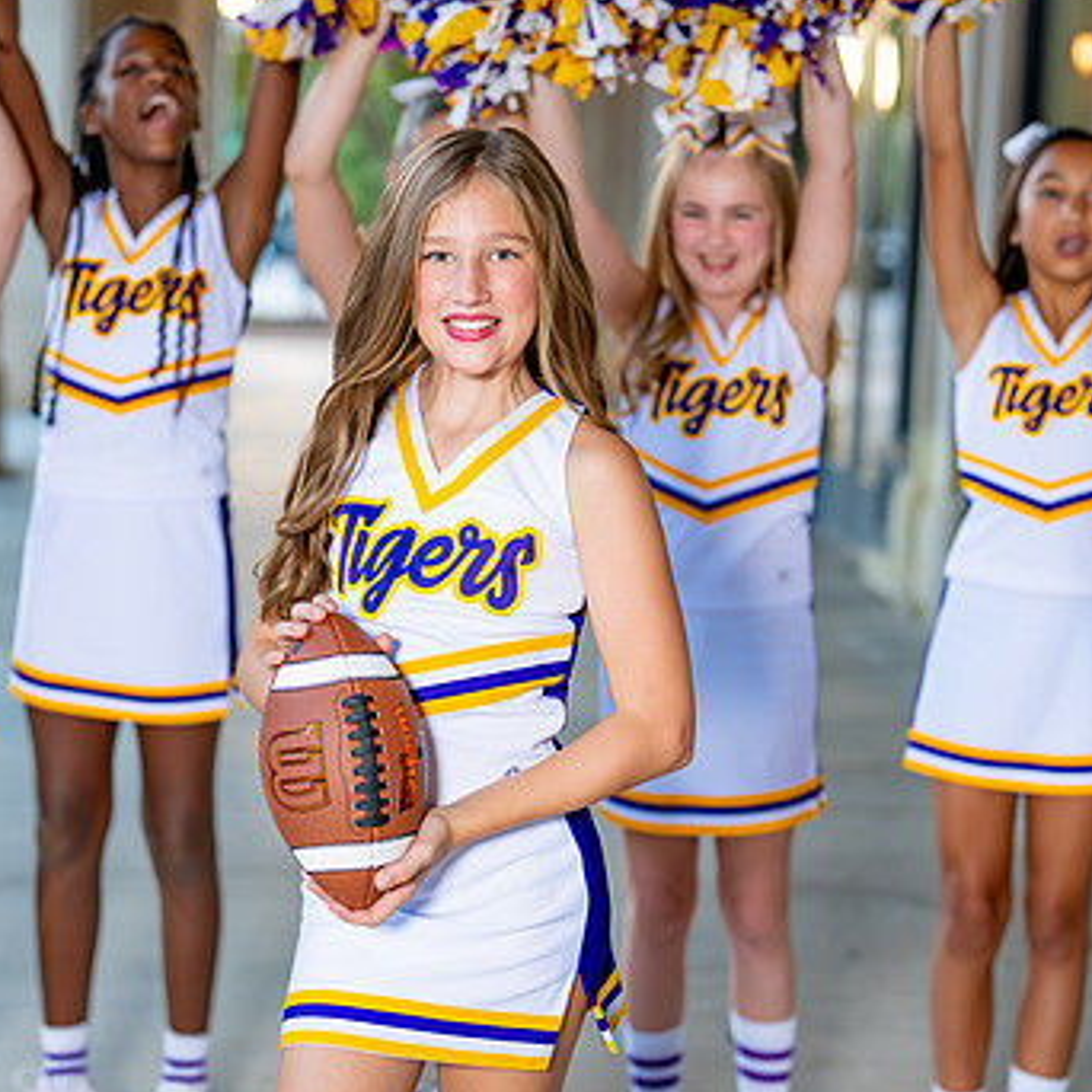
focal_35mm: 72
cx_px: 489
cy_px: 493
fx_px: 2570
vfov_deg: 24.0
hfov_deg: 24.0
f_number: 2
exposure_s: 1/400
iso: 320
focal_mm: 50
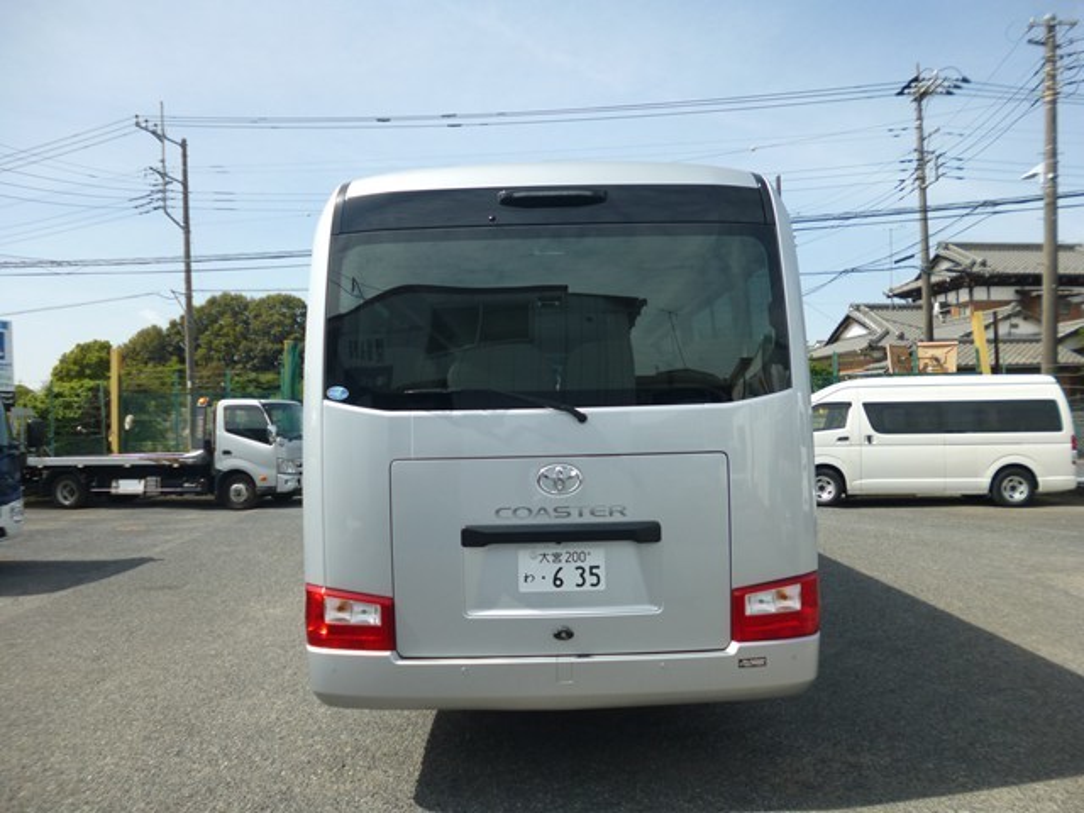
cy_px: 406
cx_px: 542
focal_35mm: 24
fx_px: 752
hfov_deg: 71.6
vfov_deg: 56.8
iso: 100
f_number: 9
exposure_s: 1/160
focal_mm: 4.3
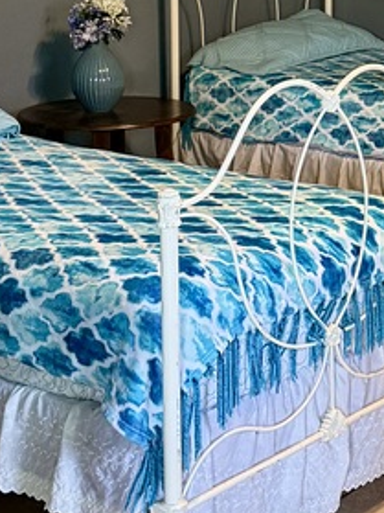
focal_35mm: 93
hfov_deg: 15.5
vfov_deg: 20.5
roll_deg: +0.8
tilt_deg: -4.3
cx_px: 397
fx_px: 1377
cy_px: 22
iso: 400
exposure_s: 1/60
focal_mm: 6.76
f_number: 1.78
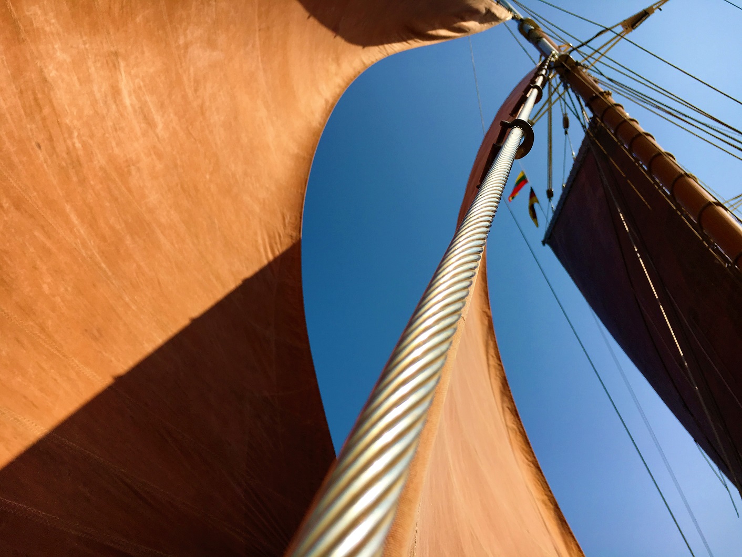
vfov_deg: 48.2
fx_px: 622
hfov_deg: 61.7
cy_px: 278
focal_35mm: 29
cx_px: 371
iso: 25
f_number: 2.2
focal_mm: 4.15
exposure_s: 1/2137
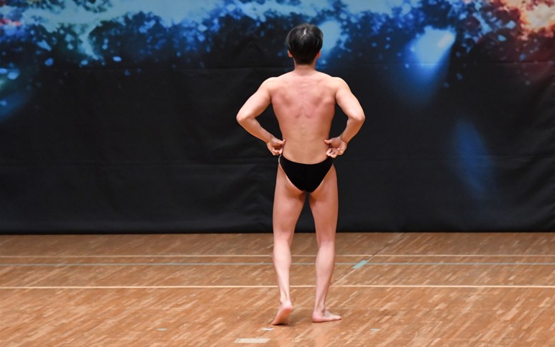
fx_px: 4176
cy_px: 182
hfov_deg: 7.6
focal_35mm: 276
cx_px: 278
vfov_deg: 4.8
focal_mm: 180
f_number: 5.6
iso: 6400
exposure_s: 1/400
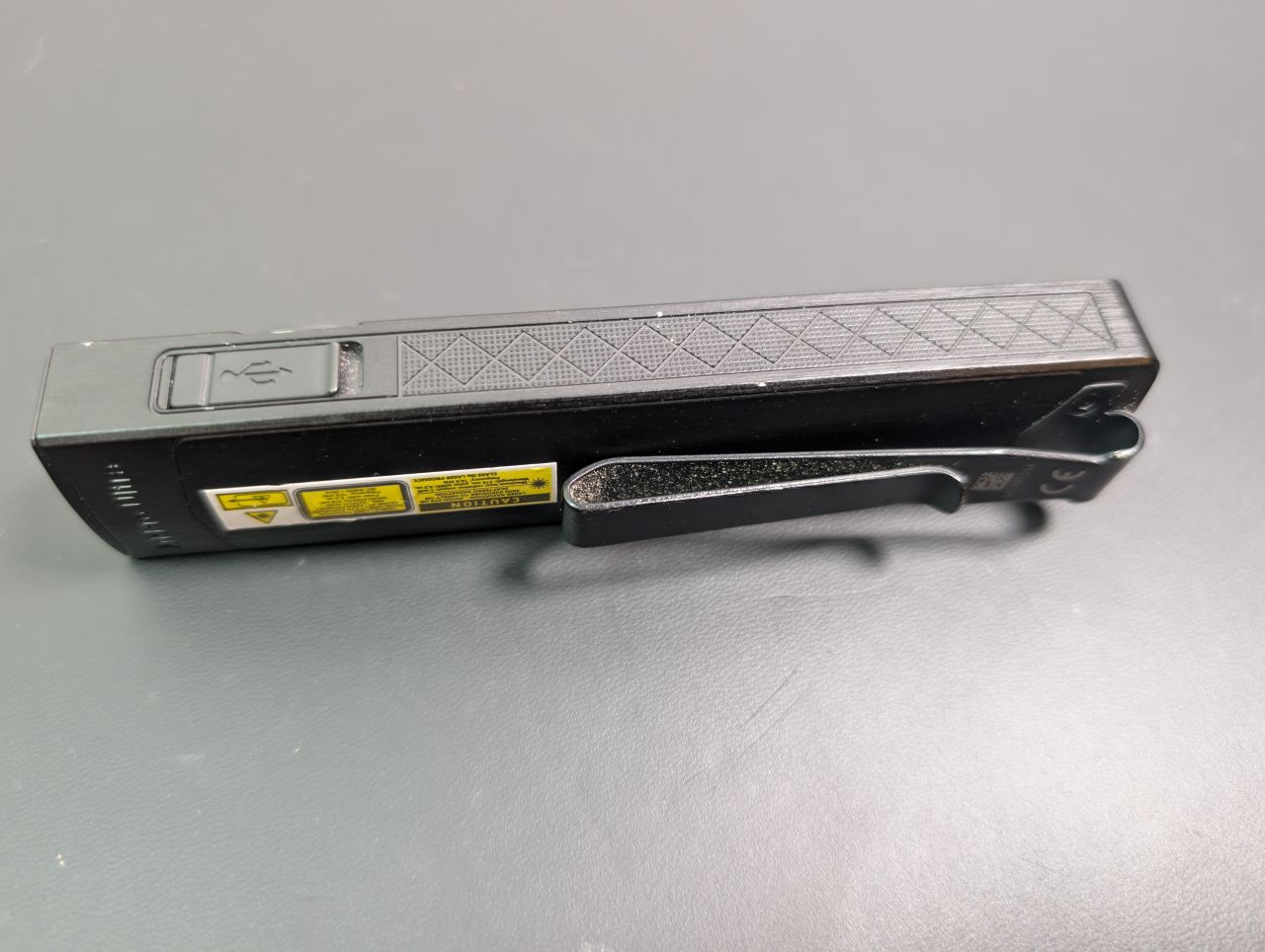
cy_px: 476
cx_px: 632
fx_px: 878
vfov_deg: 56.9
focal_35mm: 24
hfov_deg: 71.5
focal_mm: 6.9
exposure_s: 1/113
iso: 875
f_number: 1.68
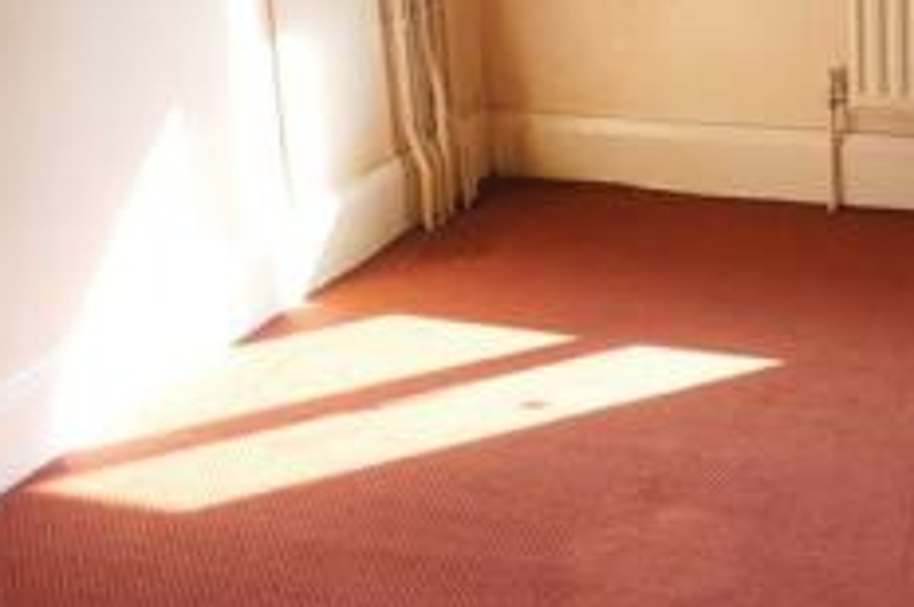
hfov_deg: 27.6
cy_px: 28
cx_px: 953
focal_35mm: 68
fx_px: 1724
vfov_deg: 19.5
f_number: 4.5
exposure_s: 1/160
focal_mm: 16
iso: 320
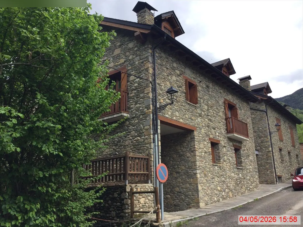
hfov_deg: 58.4
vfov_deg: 45.4
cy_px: 114
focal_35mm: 31
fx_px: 271
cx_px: 152
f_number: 2.4
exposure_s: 1/558
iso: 25
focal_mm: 3.3
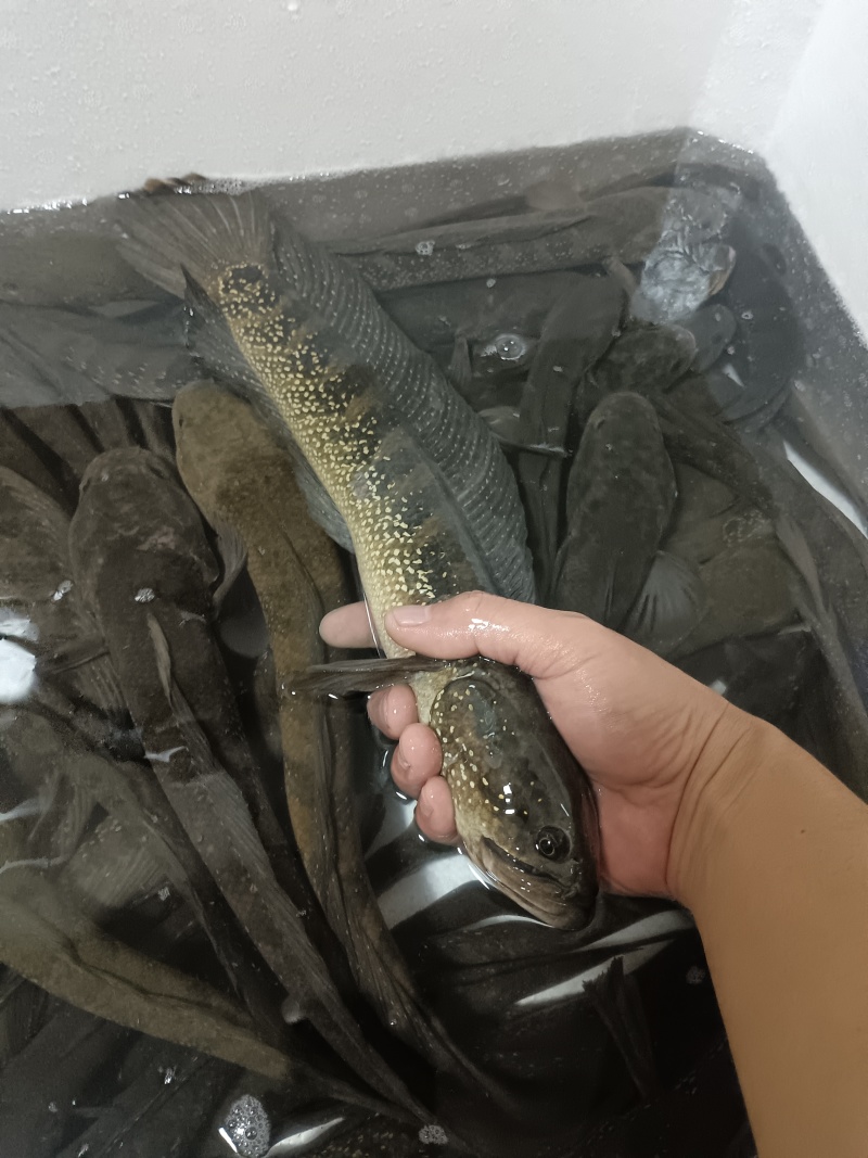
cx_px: 434
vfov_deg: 67.3
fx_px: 869
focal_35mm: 26
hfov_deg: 53.1
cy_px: 579
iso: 2971
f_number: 1.8
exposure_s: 1/33.3
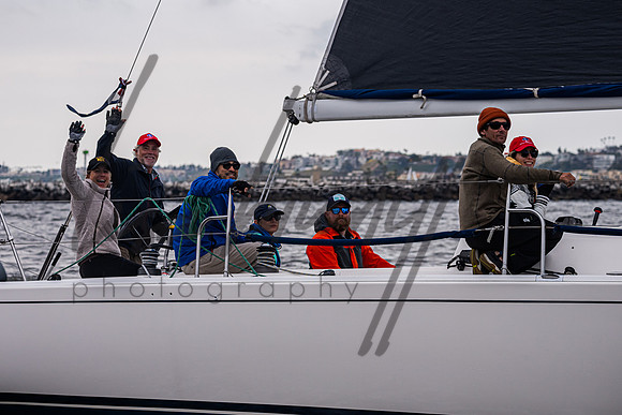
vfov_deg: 10.7
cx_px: 261
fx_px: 2209
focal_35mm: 128
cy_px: 165
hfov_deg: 16.0
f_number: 5.6
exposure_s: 1/800
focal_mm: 100
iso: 400
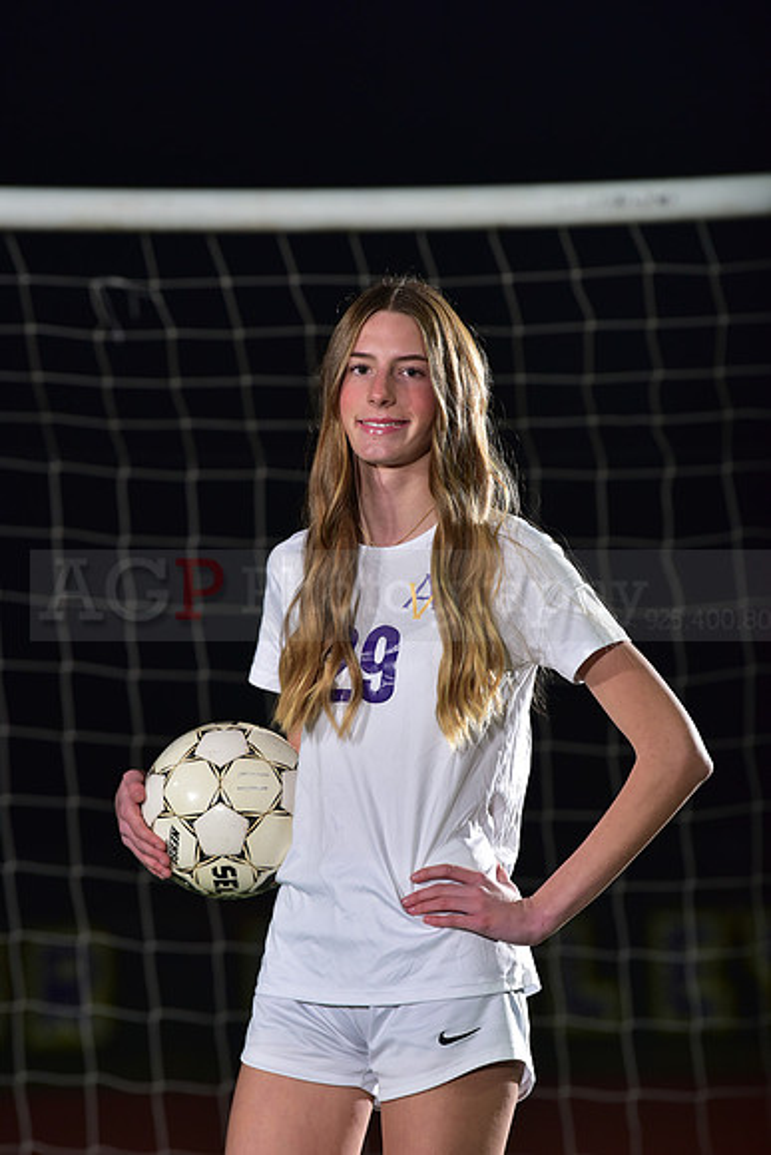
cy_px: 578
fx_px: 6421
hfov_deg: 6.9
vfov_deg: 10.3
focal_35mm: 200
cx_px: 386
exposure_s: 1/250
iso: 1000
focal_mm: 200
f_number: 5
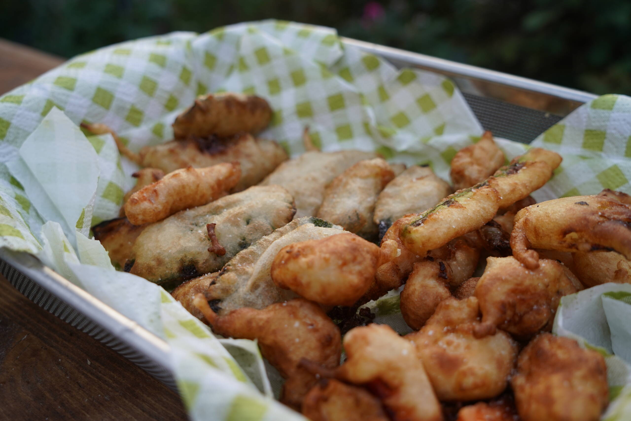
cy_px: 210
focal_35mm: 31
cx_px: 316
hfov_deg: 60.3
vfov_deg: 42.3
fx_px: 543
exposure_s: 1/160
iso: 250
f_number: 4
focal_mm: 31
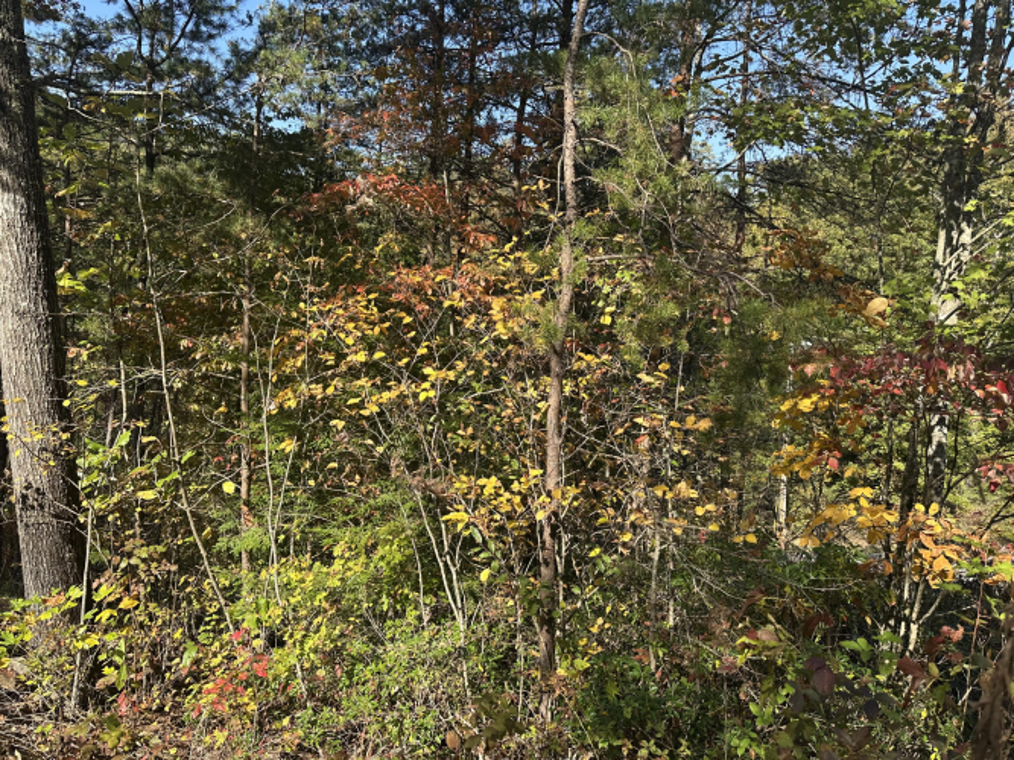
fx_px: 703
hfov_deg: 71.6
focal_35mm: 24
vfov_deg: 56.8
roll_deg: +0.7
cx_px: 507
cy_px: 380
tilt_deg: -8.2
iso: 80
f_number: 1.78
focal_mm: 6.86
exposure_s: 1/1272
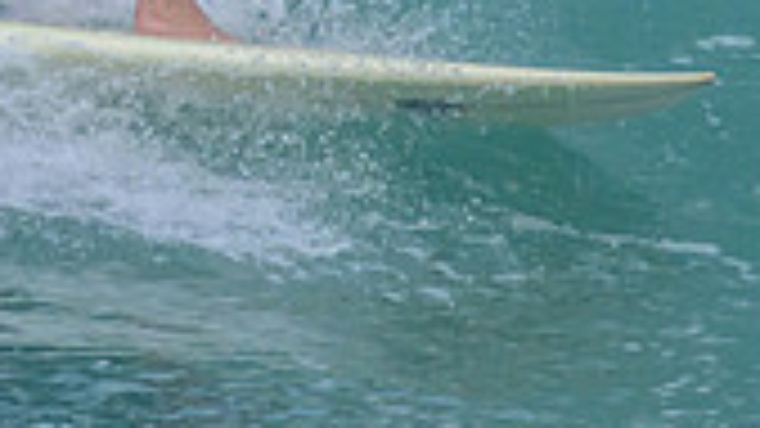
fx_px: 77916
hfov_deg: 0.6
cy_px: -308
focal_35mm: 3867
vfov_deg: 0.3
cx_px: -1
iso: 1600
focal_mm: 800
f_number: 11
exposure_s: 1/2000
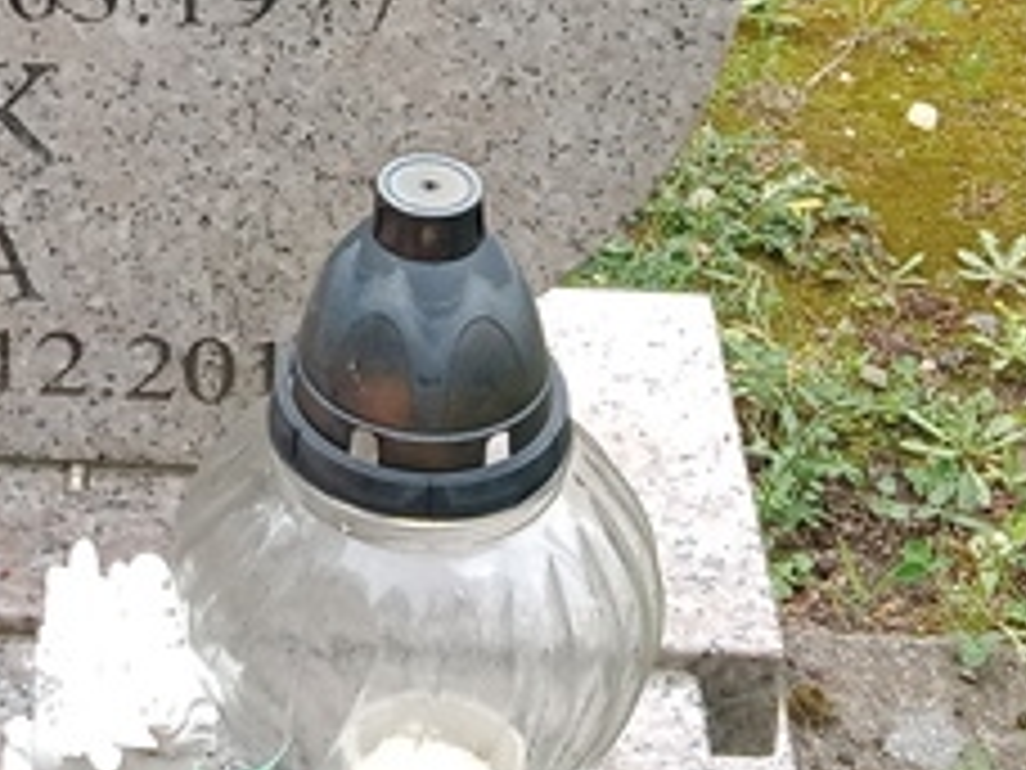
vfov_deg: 13.6
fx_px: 3053
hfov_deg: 18.6
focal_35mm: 103
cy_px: -338
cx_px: -14
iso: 100
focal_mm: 3.37
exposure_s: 1/312
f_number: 2.2
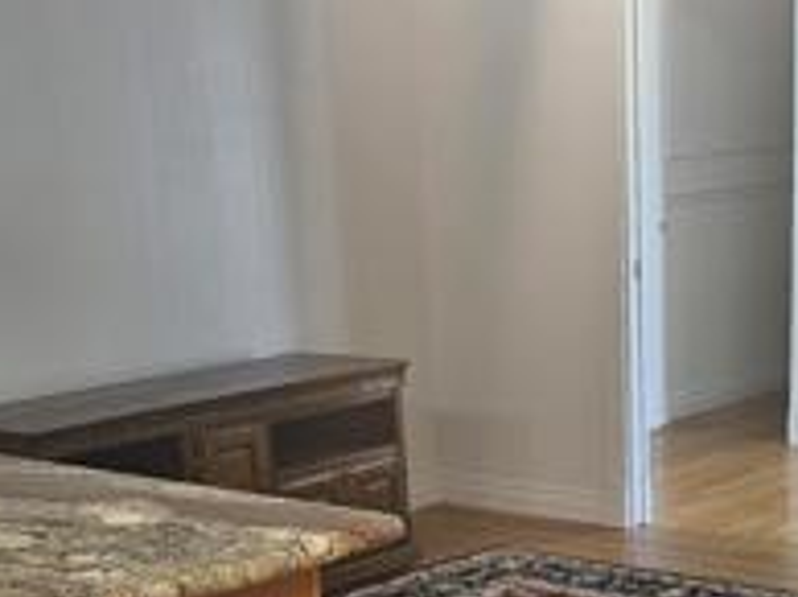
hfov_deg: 25.3
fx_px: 1750
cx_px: 613
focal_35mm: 76
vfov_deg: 18.7
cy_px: 622
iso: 100
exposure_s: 1/120
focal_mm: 5.4
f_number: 1.8
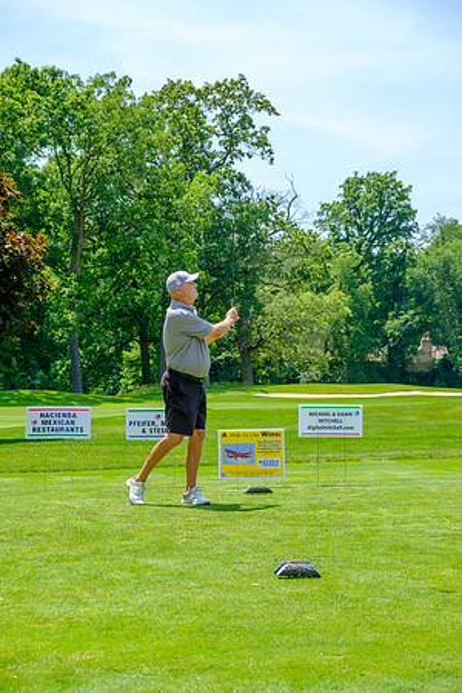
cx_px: 231
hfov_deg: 21.2
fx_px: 1232
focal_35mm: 64
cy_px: 346
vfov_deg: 31.4
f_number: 5
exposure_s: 1/500
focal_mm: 42.5
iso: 200
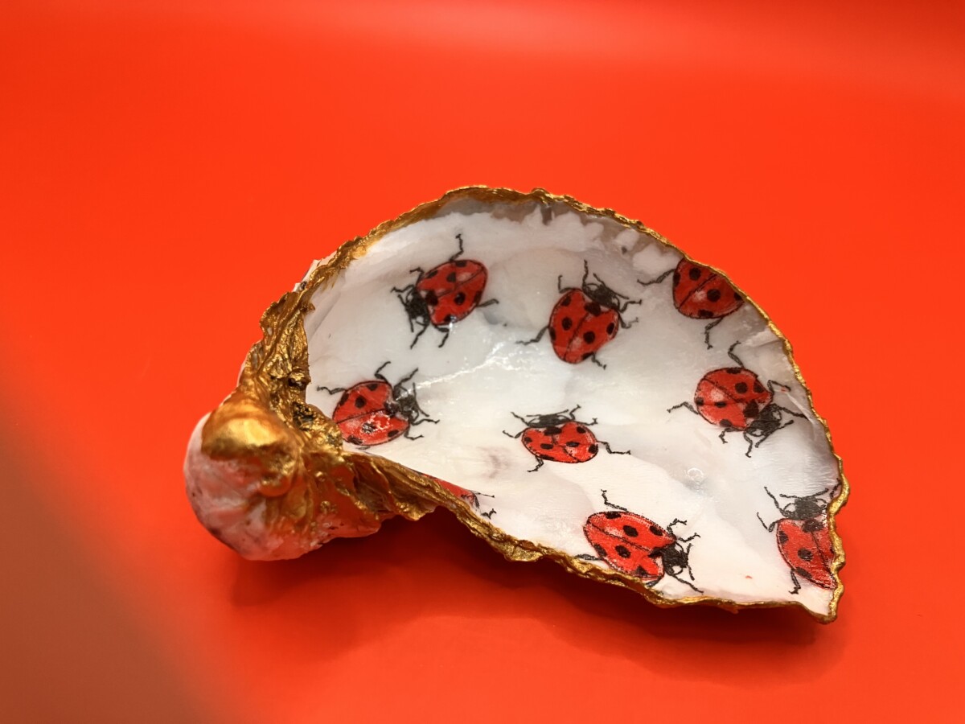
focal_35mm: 28
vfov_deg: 49.7
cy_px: 362
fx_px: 781
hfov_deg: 63.4
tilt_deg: -35.1
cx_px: 482
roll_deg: -6.6
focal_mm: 3.99
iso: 125
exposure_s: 1/60
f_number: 1.8
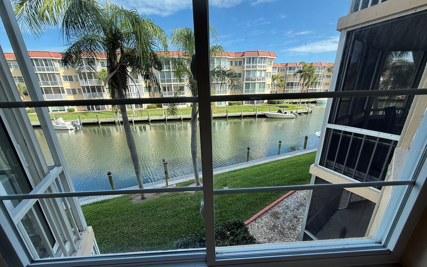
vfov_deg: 74.5
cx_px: 212
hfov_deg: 101.5
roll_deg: +1.8
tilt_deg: -19.0
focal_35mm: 15
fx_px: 175
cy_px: 150
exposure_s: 1/372
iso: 50
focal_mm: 2.22
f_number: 2.2
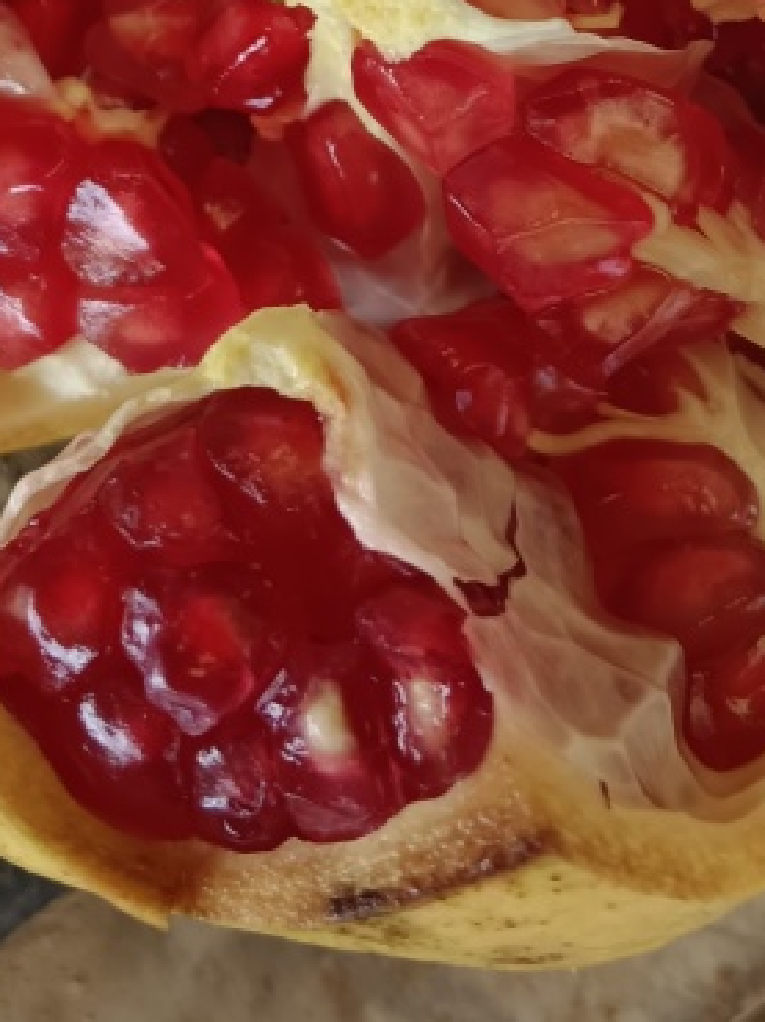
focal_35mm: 75
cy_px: -131
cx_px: 453
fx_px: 2213
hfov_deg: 19.6
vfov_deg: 24.1
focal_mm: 3.96
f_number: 1.8
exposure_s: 1/100
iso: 171
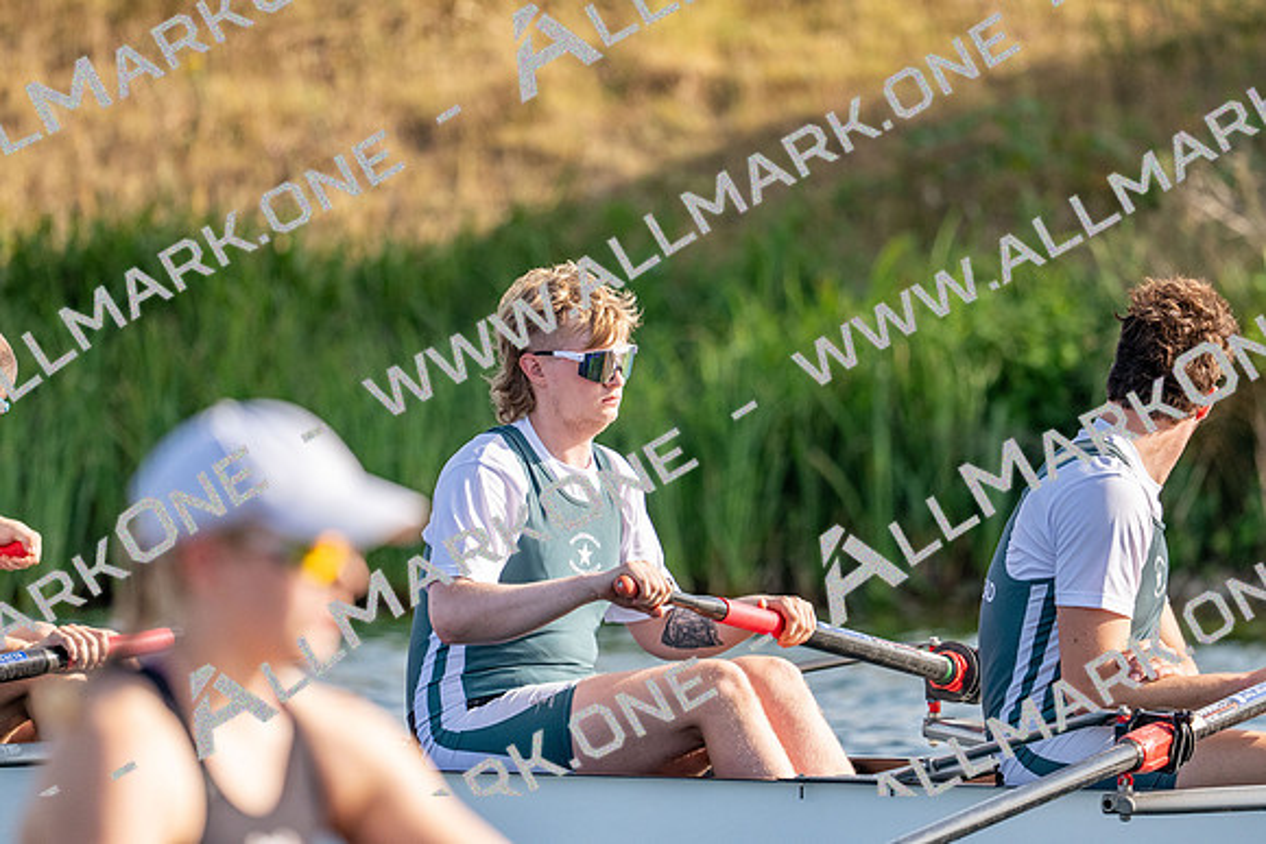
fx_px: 21115
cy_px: 422
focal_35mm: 600
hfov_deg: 3.4
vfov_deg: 2.3
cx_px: 633
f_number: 4.5
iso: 500
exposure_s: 1/2500
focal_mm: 400
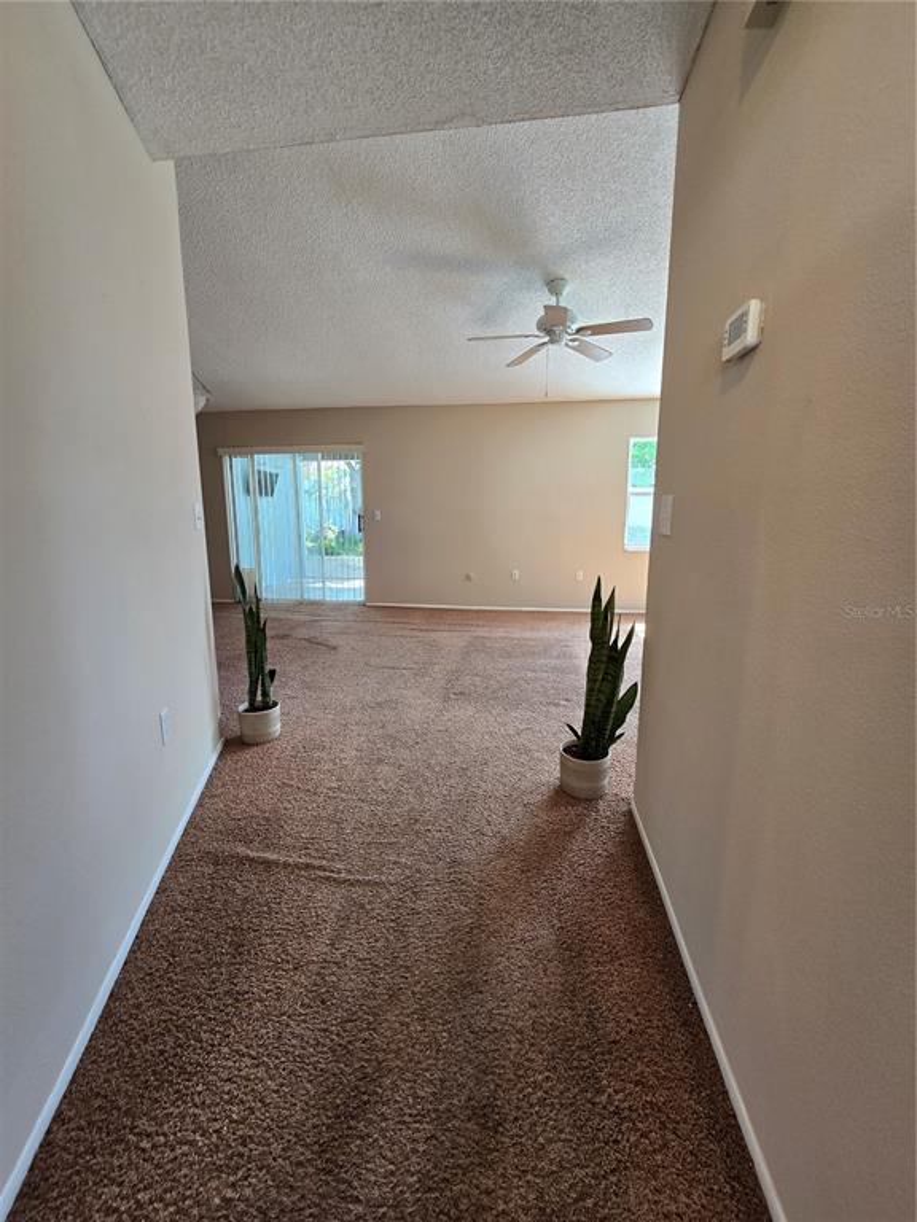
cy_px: 611
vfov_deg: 106.2
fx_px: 459
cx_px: 458
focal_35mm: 13
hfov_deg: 89.9
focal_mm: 2.2
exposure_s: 1/60
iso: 80
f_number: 2.2
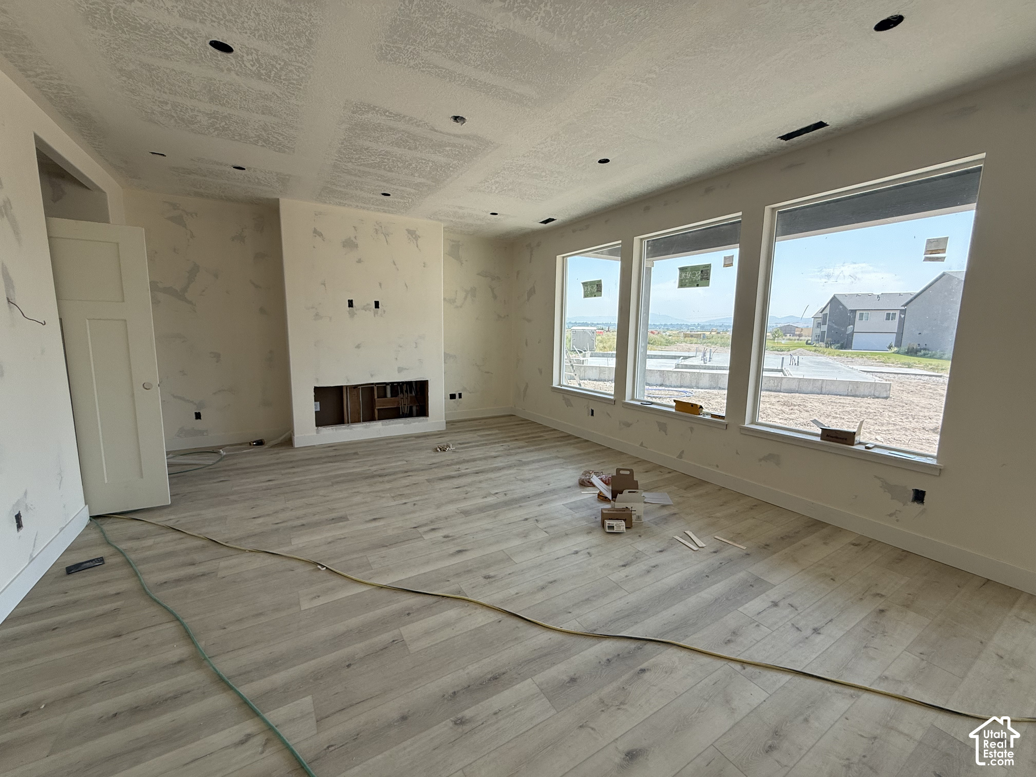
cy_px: 388
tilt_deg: -6.6
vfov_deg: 85.7
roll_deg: -0.5
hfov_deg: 102.1
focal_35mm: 14
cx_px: 518
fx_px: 419
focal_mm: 2.22
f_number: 2.2
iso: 64
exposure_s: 1/395
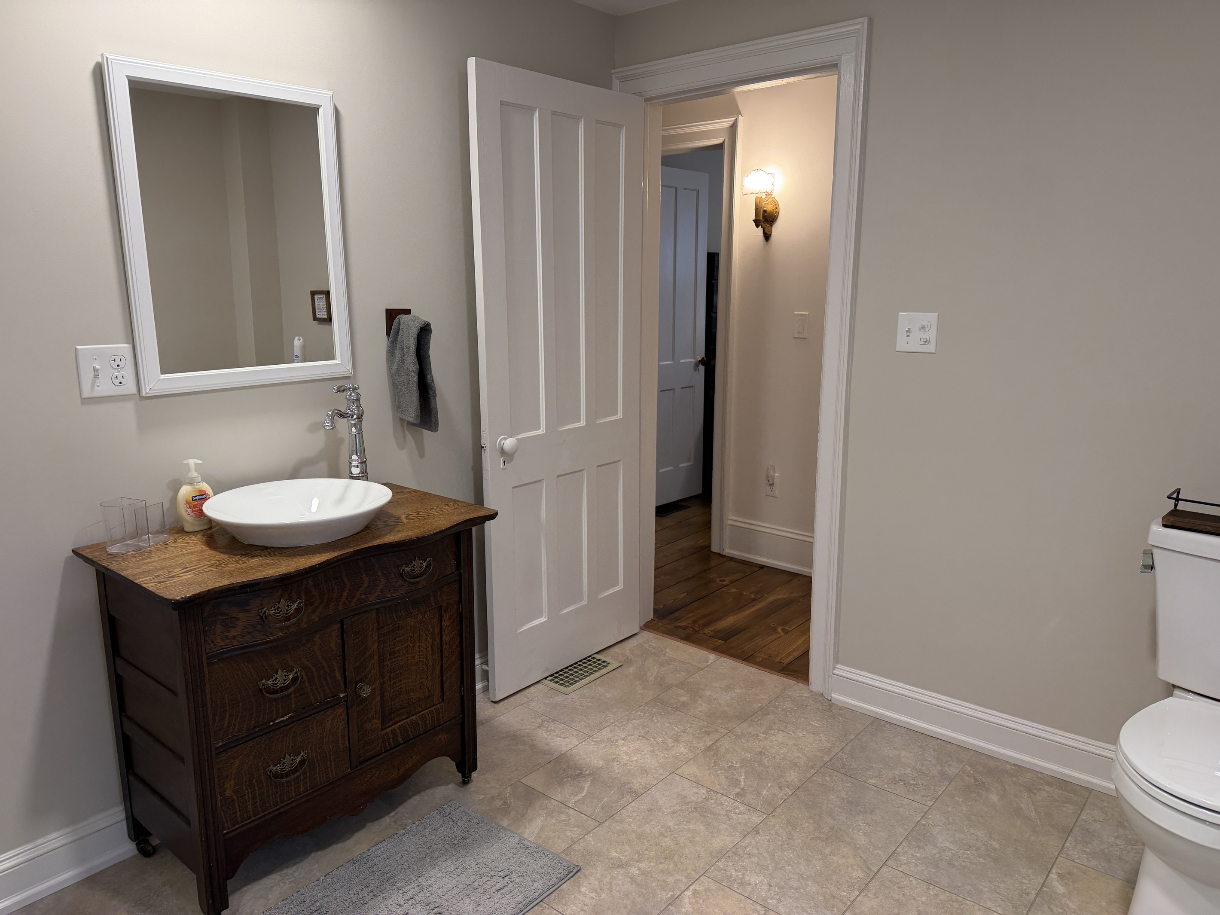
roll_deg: -0.1
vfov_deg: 56.8
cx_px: 610
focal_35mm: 24
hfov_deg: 71.6
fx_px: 846
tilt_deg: -11.8
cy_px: 458
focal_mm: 6.76
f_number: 1.78
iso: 100
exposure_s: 1/60
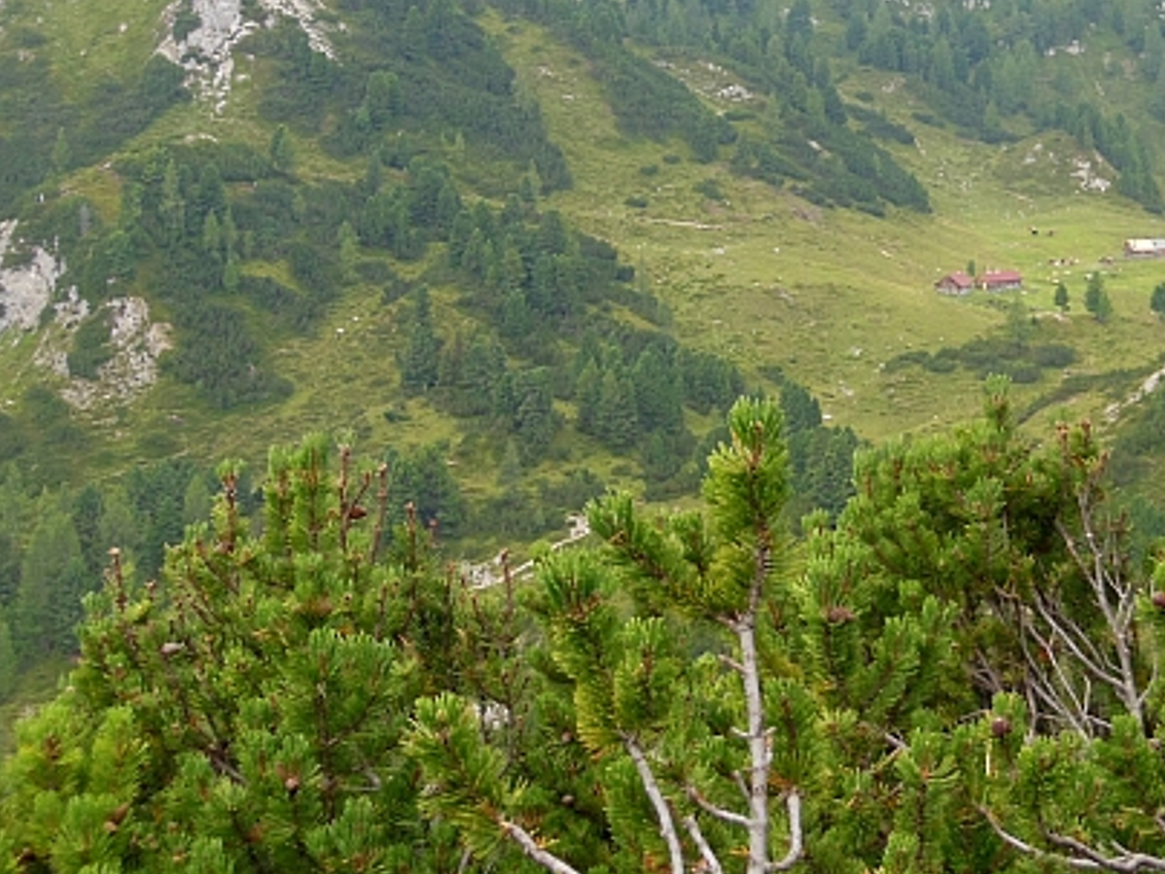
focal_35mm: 103
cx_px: 900
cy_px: 213
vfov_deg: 14.3
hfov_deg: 18.9
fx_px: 3466
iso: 125
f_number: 4.7
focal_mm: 9.3
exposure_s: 1/100
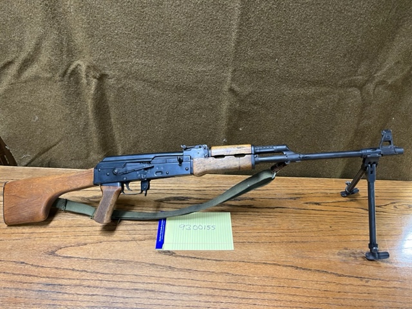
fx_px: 309
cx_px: 206
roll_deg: -1.4
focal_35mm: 26
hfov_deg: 67.3
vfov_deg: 53.1
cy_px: 154
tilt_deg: -37.4
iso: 400
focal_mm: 5.1
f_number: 1.6
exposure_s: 1/60
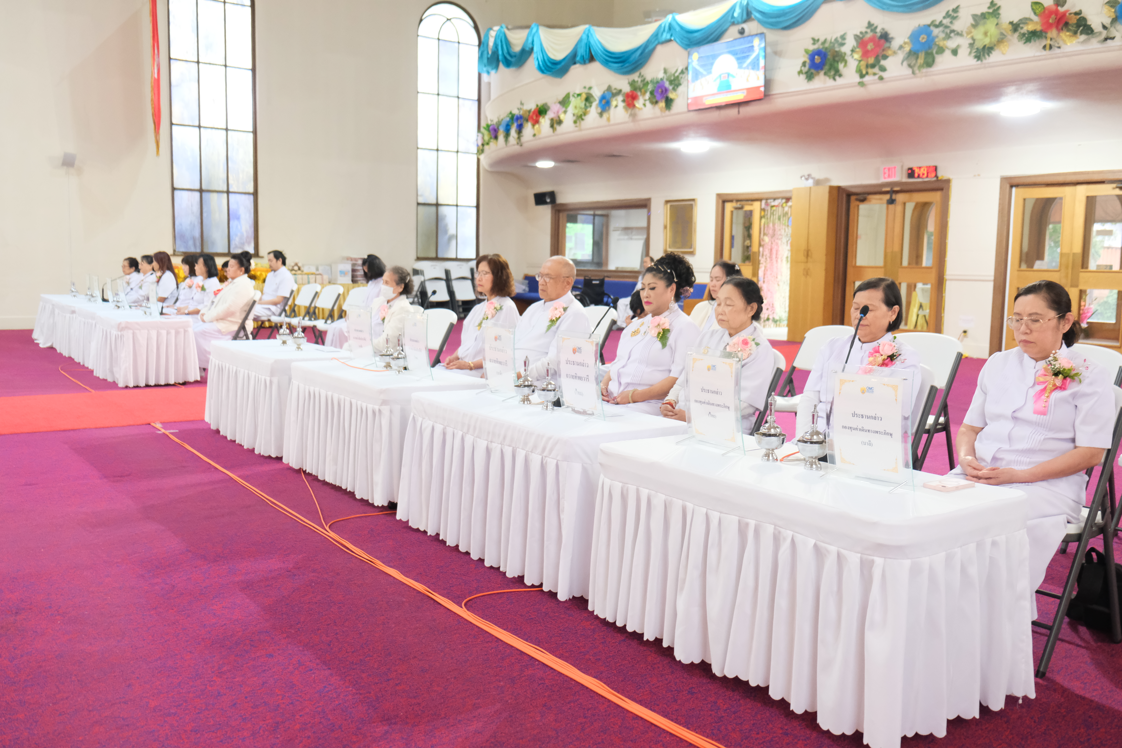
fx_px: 966
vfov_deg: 42.3
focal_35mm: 31
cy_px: 374
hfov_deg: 60.3
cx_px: 561
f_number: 3.2
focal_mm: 20.5
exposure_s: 1/52
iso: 3200
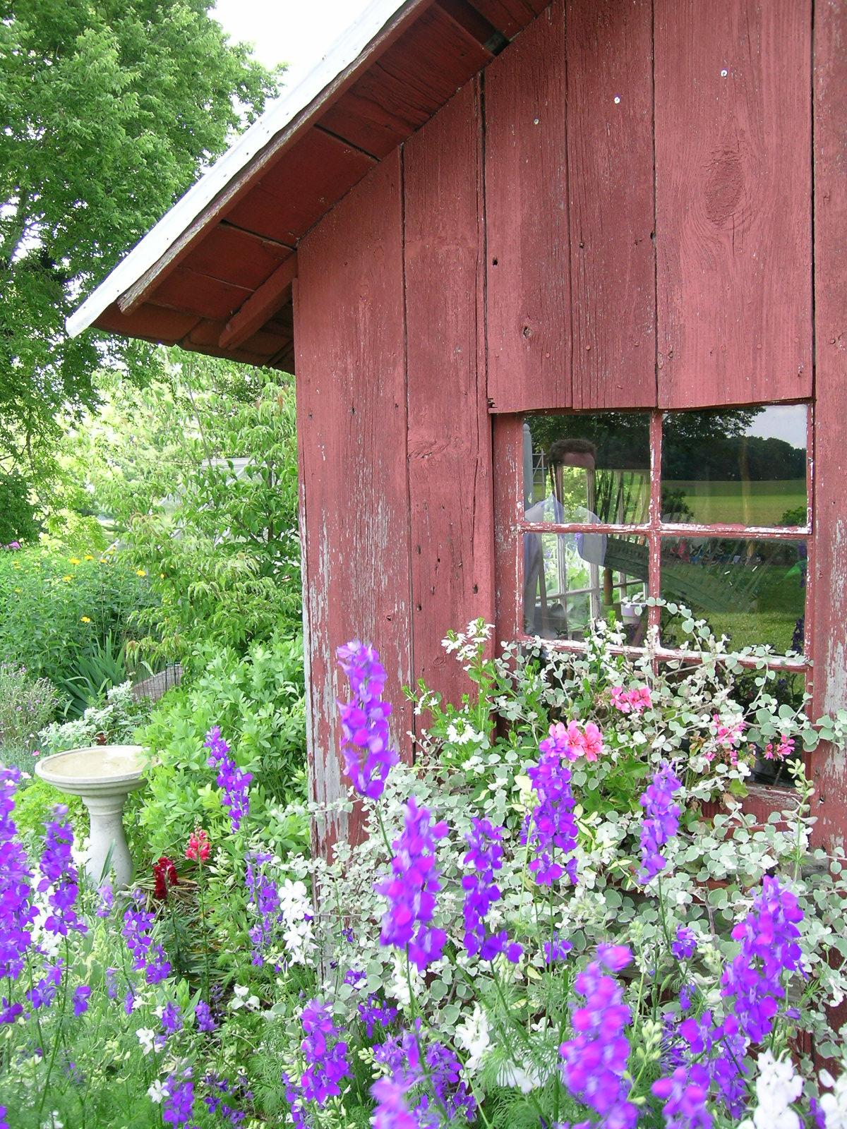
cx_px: 424
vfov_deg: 63.4
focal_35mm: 28
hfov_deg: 49.7
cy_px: 564
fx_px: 913
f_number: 3.5
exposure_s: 1/74.9
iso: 50
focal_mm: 5.8
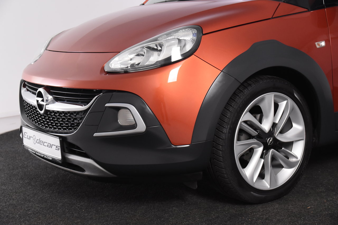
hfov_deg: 35.1
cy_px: 112
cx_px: 169
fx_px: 535
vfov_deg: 23.8
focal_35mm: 57
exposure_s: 1/100
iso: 1600
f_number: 5
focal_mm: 38
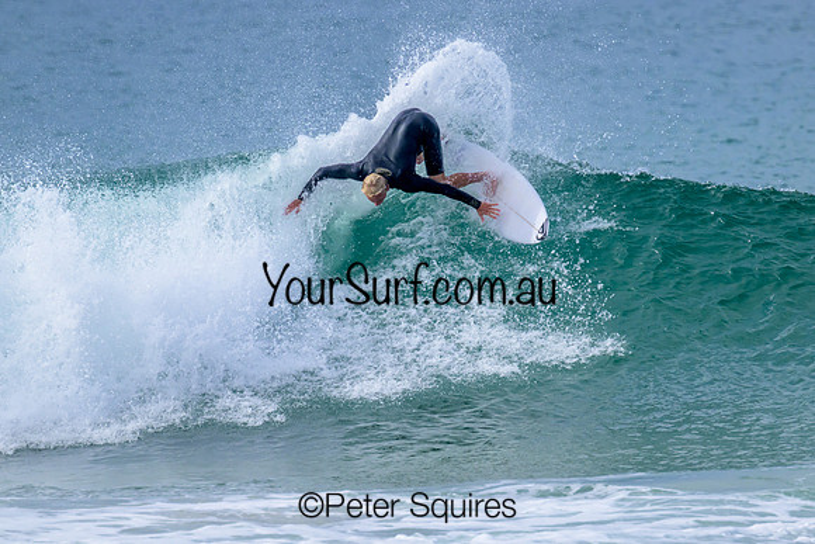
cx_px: 449
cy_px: 300
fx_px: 20606
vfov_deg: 1.5
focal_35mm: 910
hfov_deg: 2.3
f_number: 11
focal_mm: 800
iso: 1000
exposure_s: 1/2000
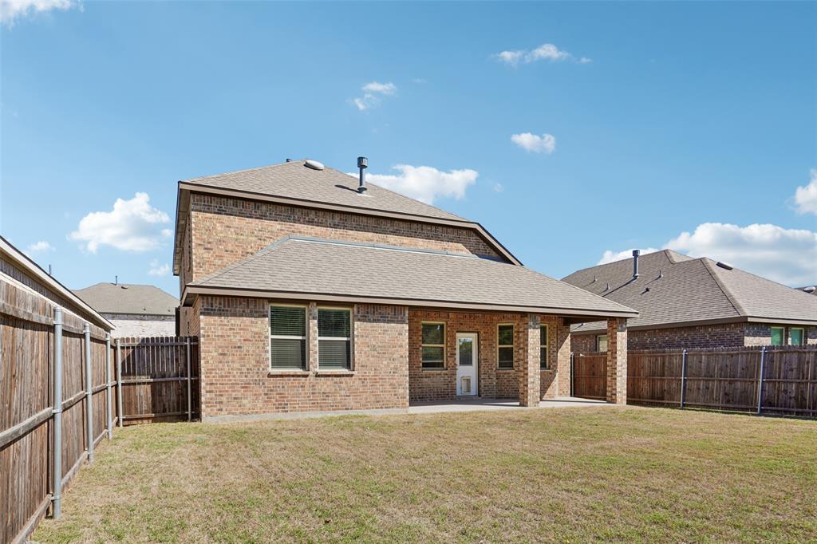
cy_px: 272
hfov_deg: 81.2
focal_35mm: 21
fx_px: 476
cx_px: 408
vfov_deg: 59.5
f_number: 8
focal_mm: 21
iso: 100
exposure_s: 1/320
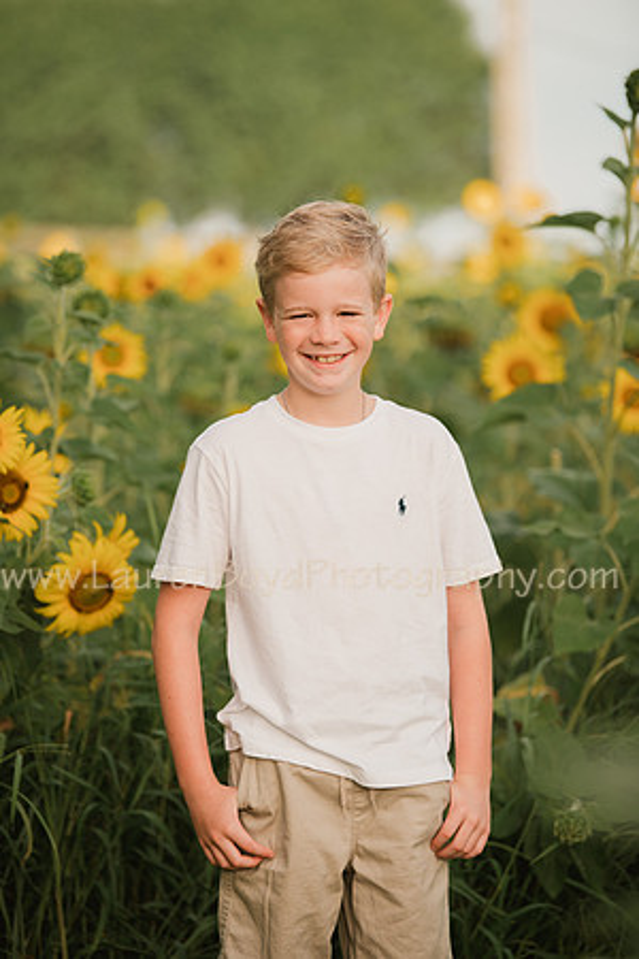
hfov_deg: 9.5
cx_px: 320
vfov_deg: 14.2
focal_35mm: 145
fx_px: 3860
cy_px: 480
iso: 100
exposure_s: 1/400
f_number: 2.8
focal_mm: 145
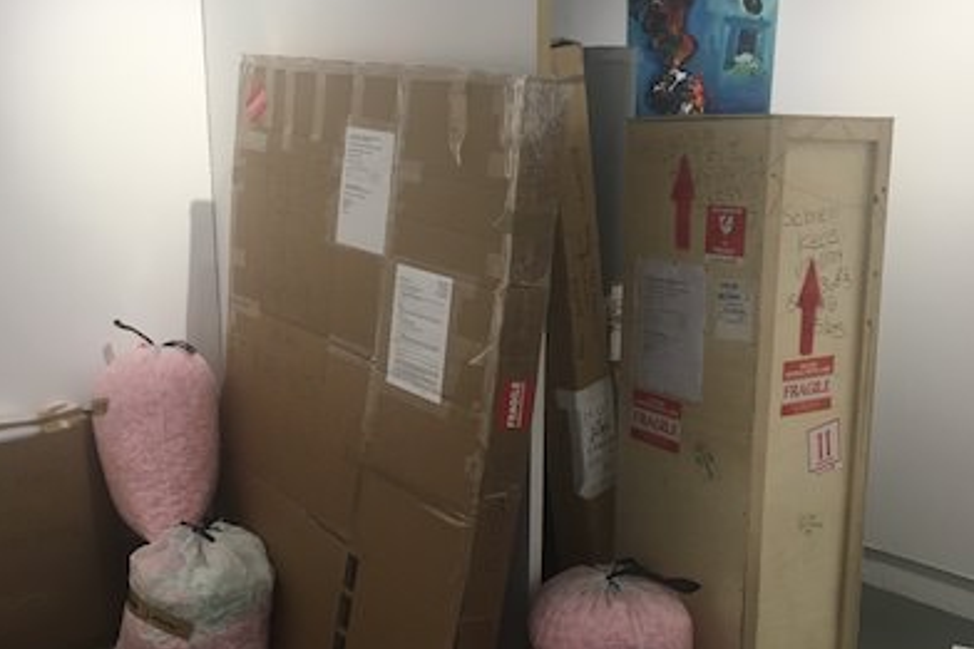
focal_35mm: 41
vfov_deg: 32.5
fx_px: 1109
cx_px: 485
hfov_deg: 47.4
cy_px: 379
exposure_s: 1/30
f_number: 2.2
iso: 40
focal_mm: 4.15
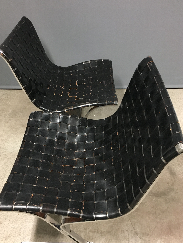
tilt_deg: -42.4
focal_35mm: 32
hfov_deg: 44.2
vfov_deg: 56.8
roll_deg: +0.1
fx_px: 226
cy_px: 130
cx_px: 89
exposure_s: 1/17
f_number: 2.2
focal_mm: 4.15
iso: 400
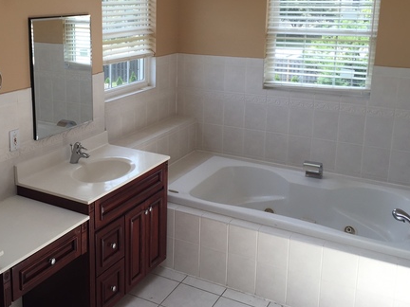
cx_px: 140
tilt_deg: -11.0
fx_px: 509
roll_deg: +0.7
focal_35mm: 43
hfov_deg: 43.3
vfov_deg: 33.3
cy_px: 102
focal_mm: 4.15
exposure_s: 1/122
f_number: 2.2
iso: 32
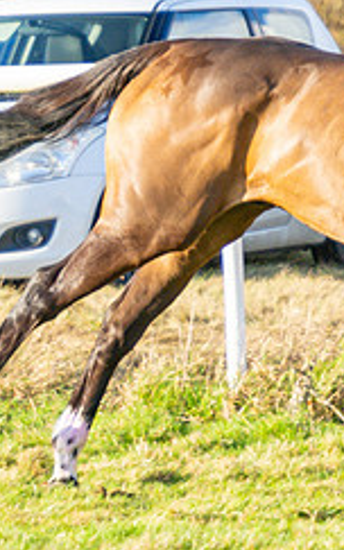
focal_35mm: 518
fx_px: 7766
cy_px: 140
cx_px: 469
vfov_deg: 4.1
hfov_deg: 2.5
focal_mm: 100
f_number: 2.8
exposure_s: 1/1600
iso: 200
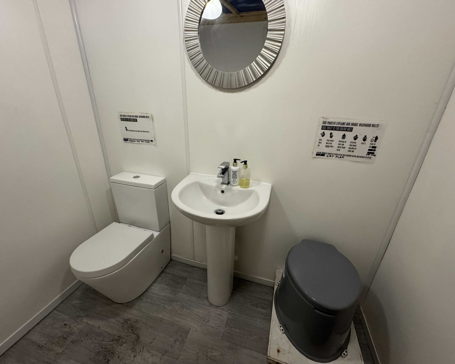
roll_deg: -1.8
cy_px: 177
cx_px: 222
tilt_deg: -22.4
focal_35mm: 15
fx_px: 202
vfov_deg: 84.0
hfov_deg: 96.8
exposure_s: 1/60
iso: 400
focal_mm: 2.22
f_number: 2.2
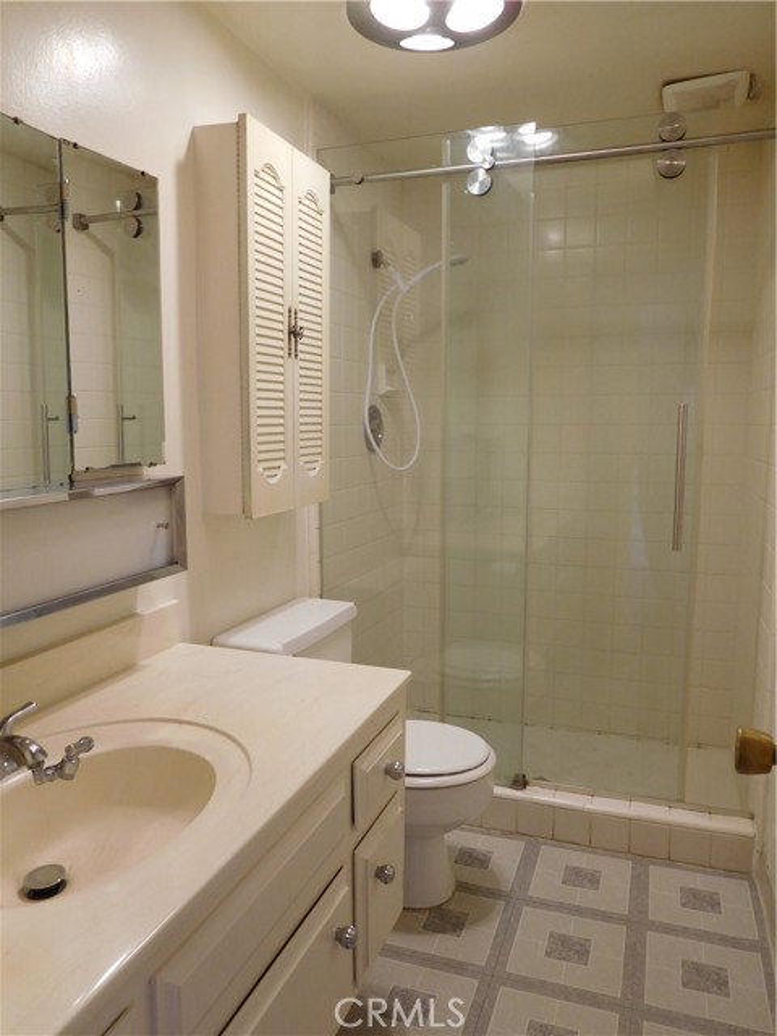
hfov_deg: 54.9
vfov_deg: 69.4
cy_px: 518
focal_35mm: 25
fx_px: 748
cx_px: 388
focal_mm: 4.5
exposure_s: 1/30
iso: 160
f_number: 3.4
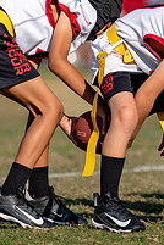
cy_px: 87
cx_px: 135
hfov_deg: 1.6
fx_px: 5719
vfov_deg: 2.5
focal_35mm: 837
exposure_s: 1/3200
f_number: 2.8
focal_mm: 200
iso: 100
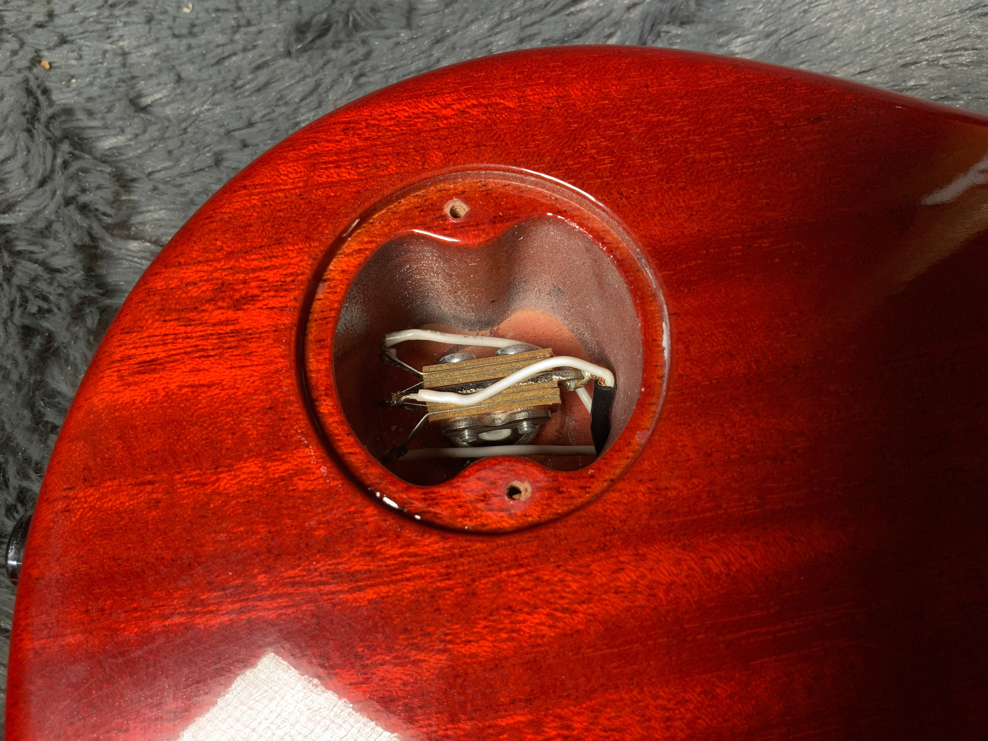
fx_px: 828
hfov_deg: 61.7
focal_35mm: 29
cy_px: 370
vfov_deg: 48.2
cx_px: 494
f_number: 1.8
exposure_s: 1/104
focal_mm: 3
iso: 64
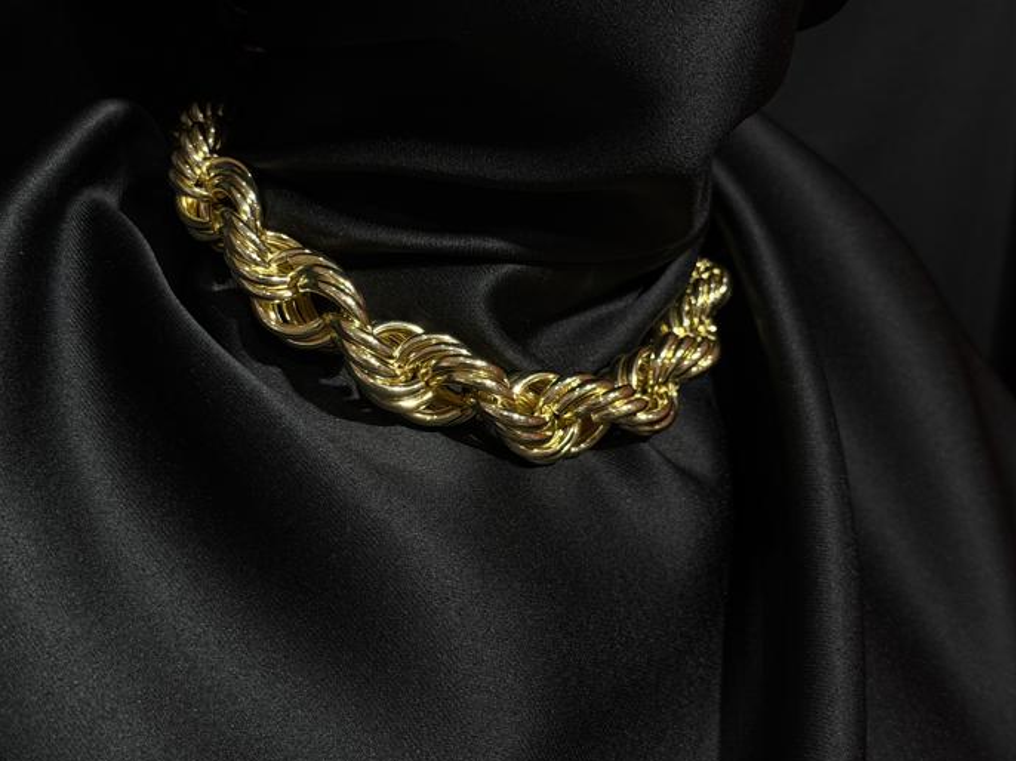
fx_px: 1643
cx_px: 496
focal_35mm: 56
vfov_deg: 26.1
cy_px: 338
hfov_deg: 34.4
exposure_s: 1/513
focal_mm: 6.76
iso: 80
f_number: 1.78
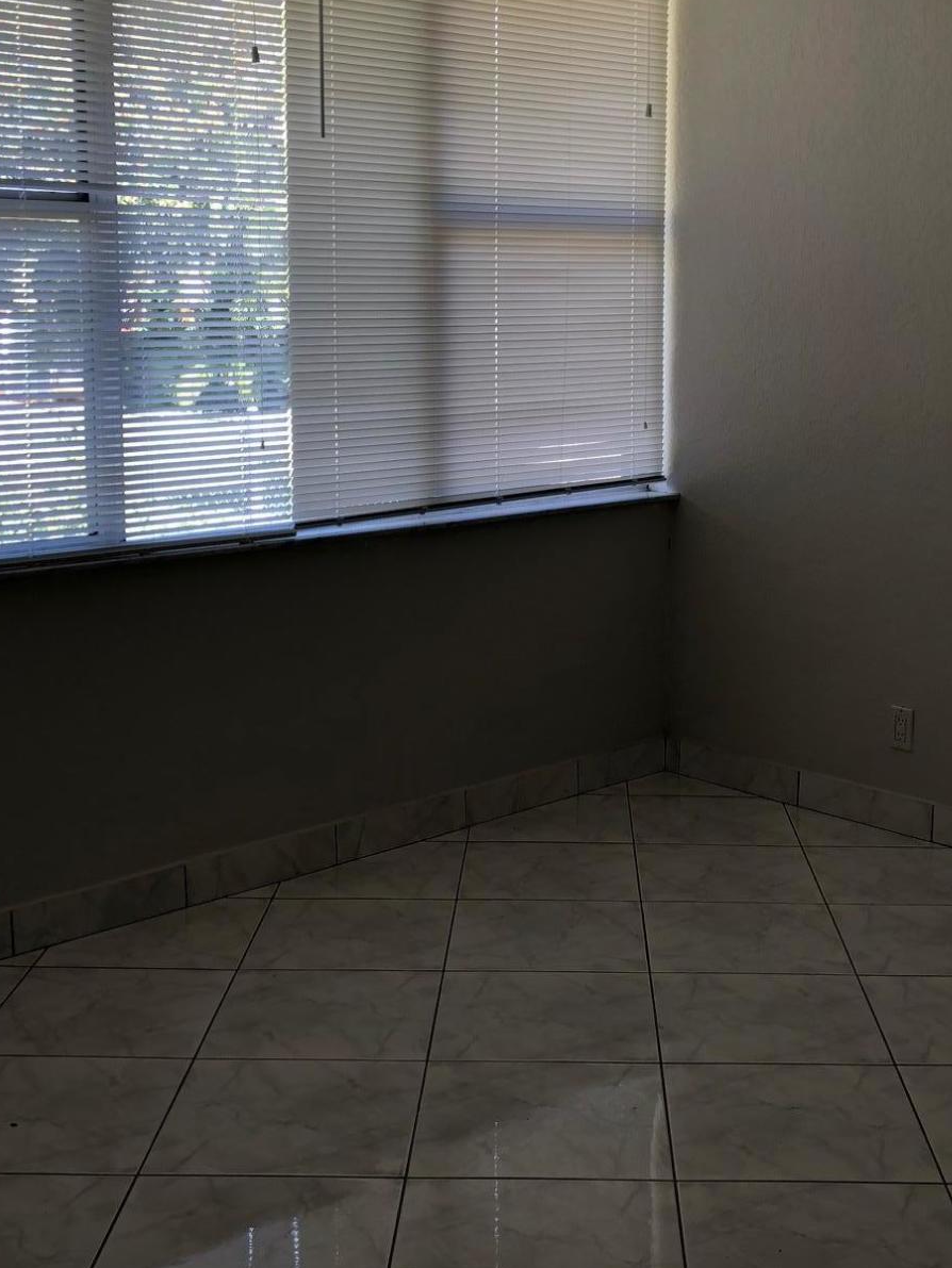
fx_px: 1723
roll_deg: +0.3
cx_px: 516
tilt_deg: -4.3
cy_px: 456
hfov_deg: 30.9
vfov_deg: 40.1
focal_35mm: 47
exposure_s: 1/120
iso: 100
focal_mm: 3.99
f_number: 1.8
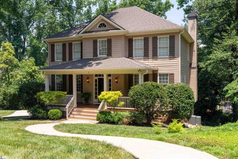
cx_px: 119
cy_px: 80
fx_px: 225
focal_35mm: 34
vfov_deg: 38.9
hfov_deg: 55.8
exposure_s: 1/320
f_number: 8
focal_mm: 34
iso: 320
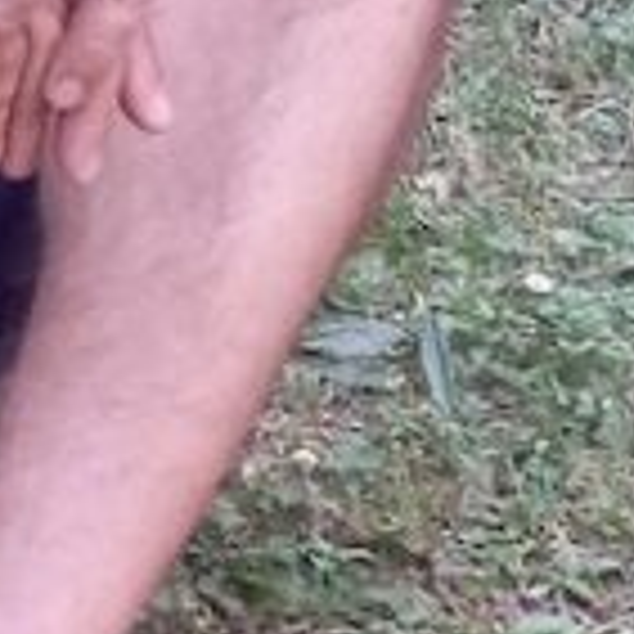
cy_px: -157
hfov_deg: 10.7
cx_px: -112
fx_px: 3315
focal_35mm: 160
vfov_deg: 10.7
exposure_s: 1/49
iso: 200
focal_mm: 4.6
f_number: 2
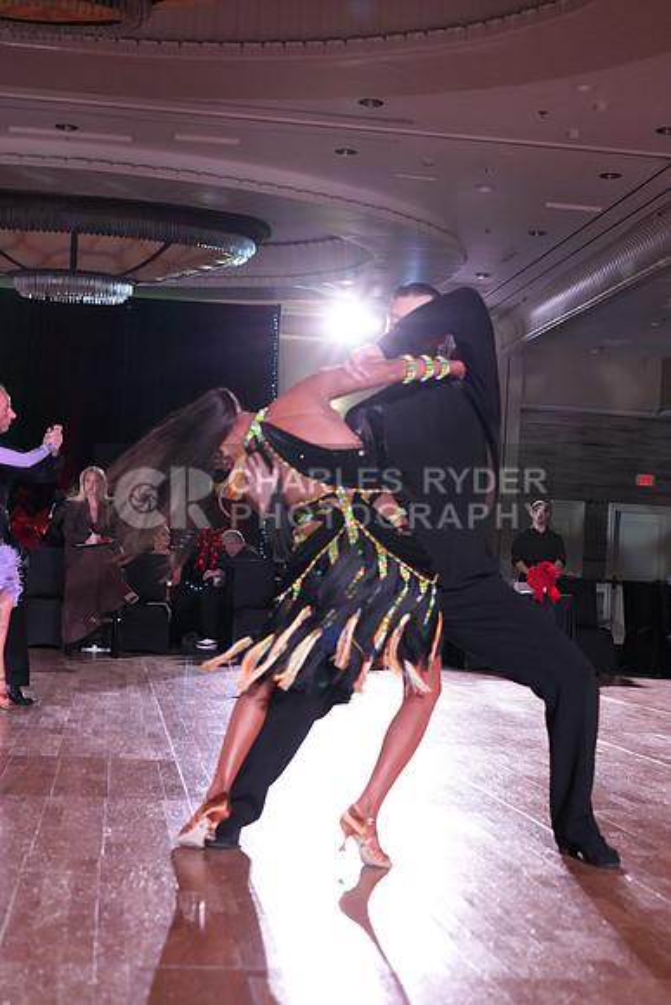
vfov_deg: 36.9
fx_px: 1509
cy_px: 502
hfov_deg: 25.1
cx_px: 336
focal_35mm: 54
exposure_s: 1/320
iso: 5000
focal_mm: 54
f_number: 5
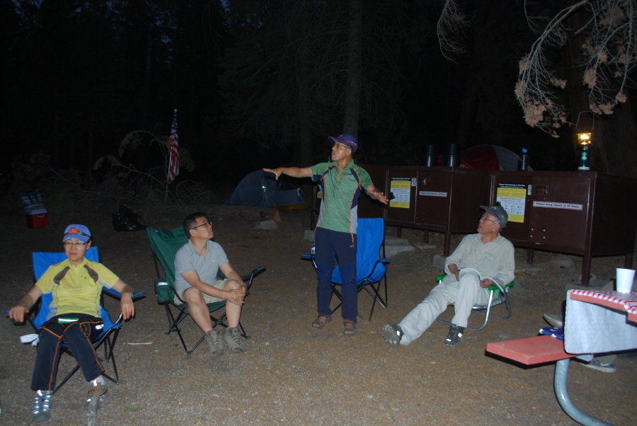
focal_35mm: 27
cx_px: 318
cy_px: 213
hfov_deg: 67.3
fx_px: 478
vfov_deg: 48.0
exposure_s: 1/60
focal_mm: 18
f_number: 3.8
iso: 250
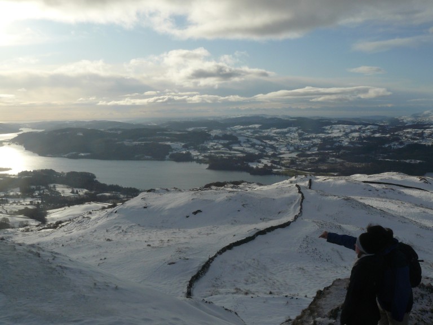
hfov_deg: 51.4
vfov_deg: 39.7
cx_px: 216
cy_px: 162
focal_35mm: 36
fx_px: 450
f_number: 8
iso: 100
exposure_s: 1/500
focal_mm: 6
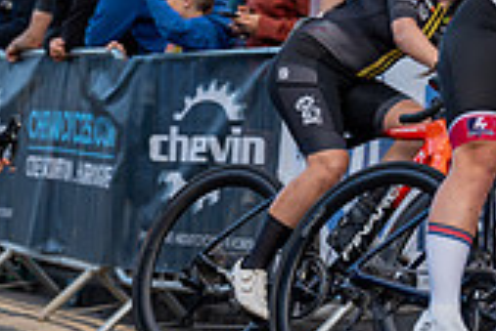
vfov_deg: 5.2
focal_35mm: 264
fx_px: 3640
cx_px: -191
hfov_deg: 7.7
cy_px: 22
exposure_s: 1/1000
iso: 250
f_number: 3.2
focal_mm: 77
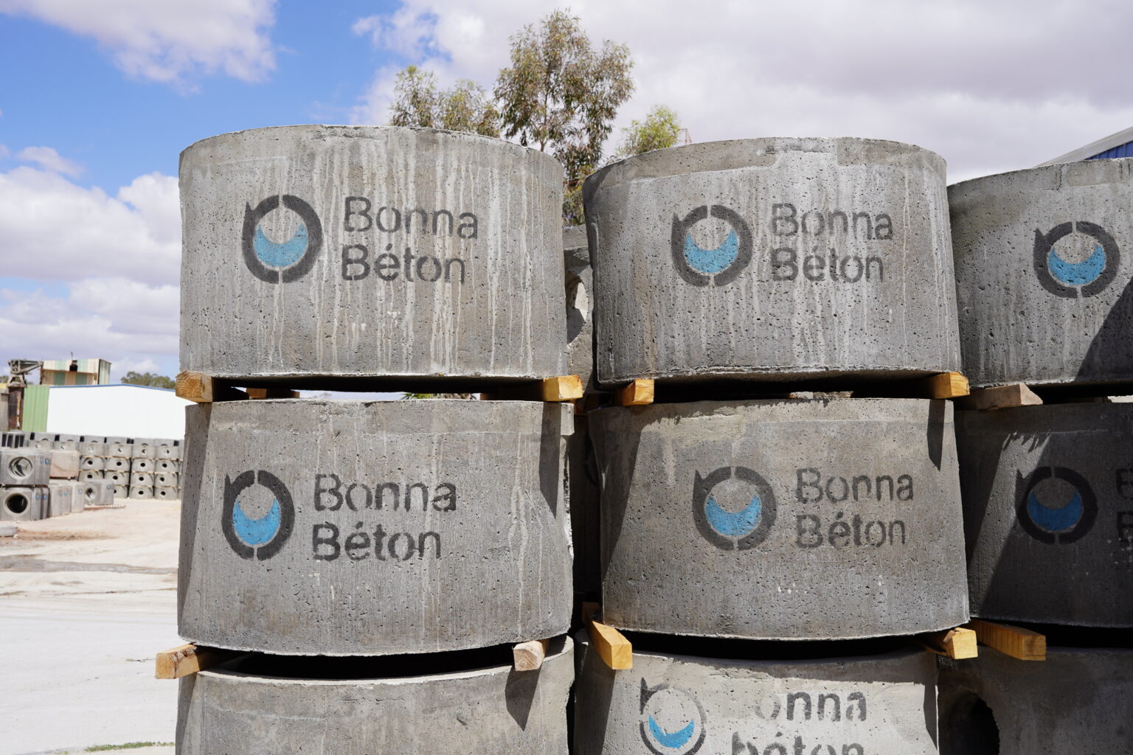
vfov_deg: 34.2
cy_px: 378
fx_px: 1227
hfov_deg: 49.6
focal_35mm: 39
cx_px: 566
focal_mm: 39
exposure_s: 1/160
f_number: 11
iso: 100
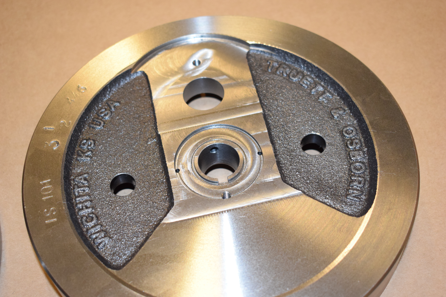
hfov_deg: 36.9
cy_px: 148
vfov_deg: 25.1
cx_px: 223
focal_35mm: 54
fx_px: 669
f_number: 5
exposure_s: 1/125
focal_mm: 36
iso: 2000
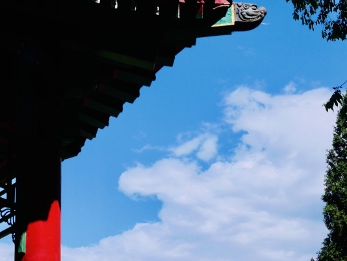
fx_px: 923
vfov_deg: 16.1
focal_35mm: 92
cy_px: 145
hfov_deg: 21.3
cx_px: 186
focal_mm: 24
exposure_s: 1/400
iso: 200
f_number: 9
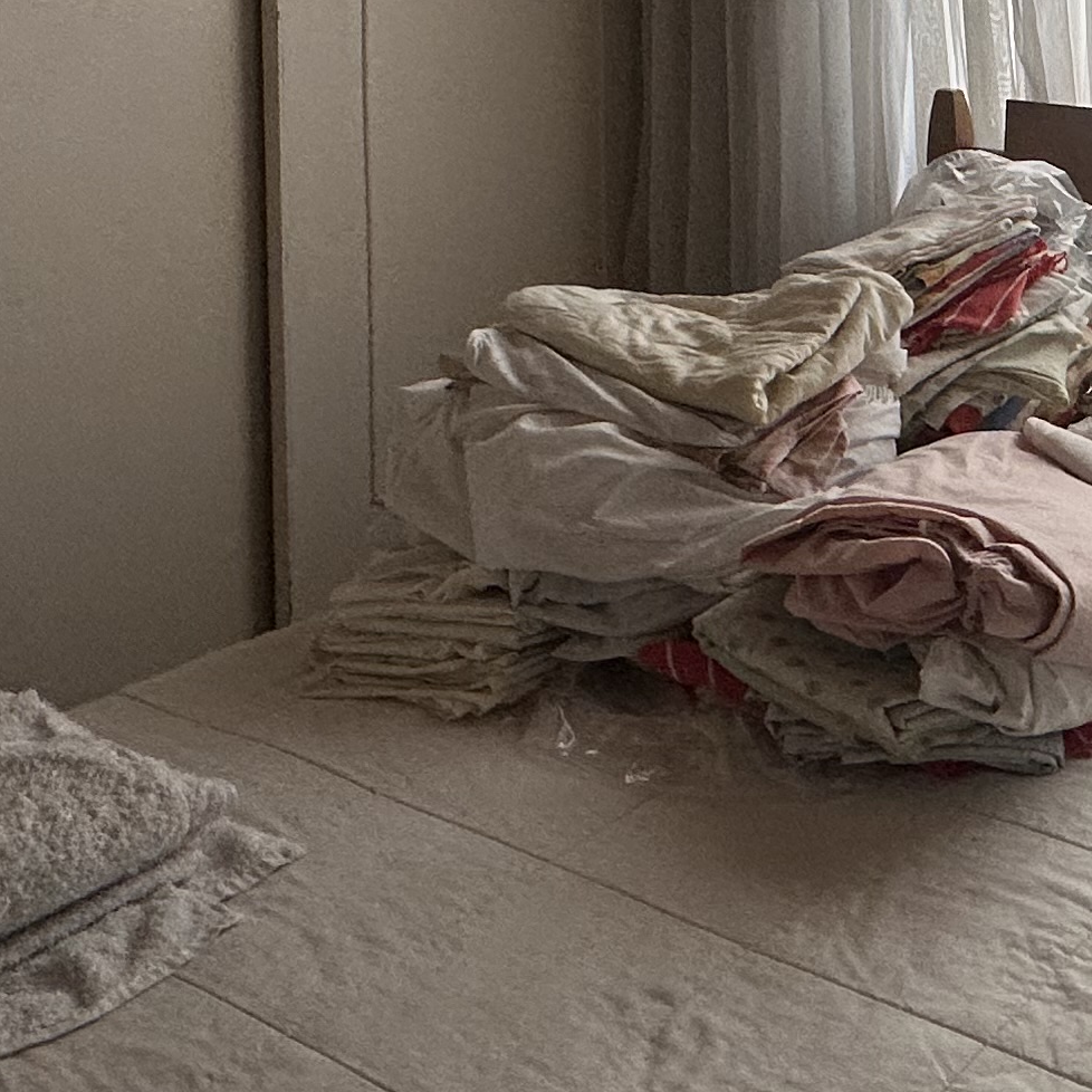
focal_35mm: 51
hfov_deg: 30.7
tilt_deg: -4.2
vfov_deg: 30.8
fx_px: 1820
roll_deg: -0.6
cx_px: 1119
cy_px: -16
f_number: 2.2
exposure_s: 1/120
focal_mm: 2.22
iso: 100
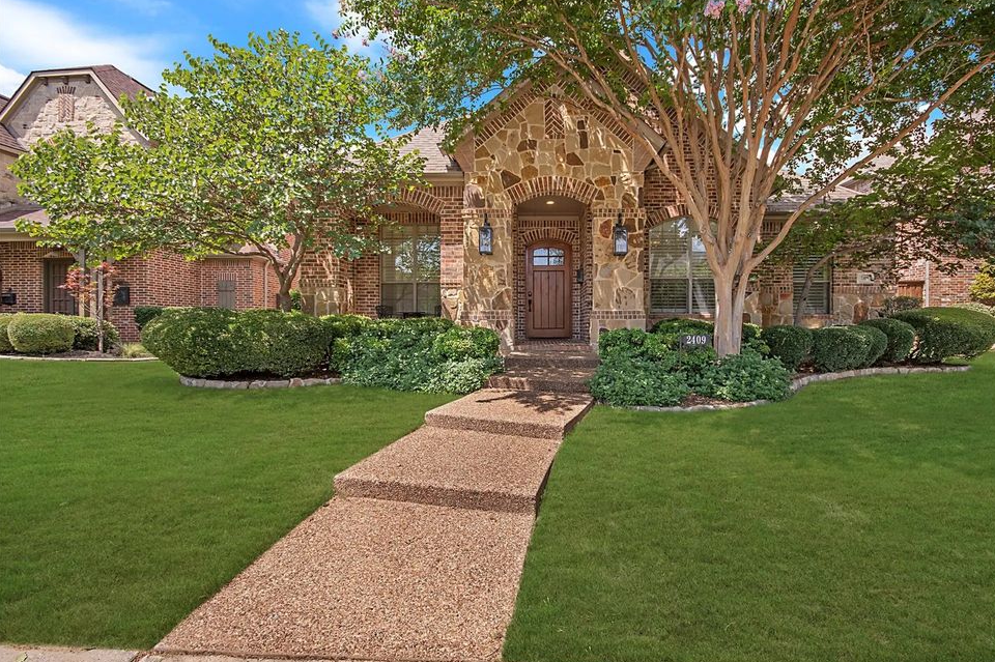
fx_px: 442
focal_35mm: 16
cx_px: 528
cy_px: 325
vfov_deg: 73.7
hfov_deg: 96.6
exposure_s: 1/200
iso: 100
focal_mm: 10
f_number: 8
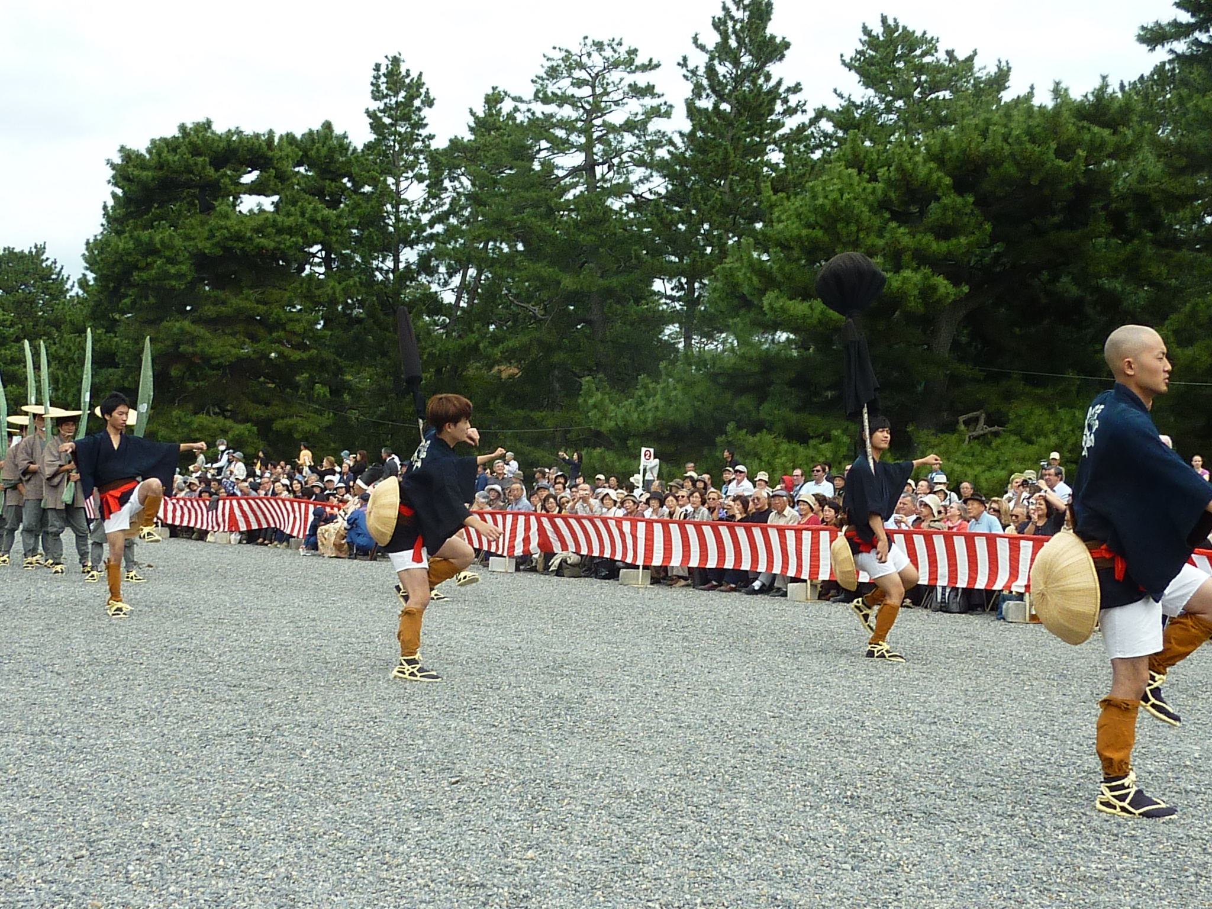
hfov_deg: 39.7
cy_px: 454
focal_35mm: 48
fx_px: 1681
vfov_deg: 30.3
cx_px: 606
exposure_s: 1/320
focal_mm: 4.4
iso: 80
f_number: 4
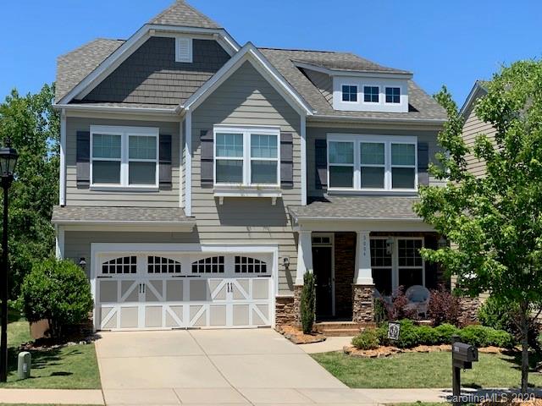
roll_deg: -0.7
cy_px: 203
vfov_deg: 28.0
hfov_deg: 36.8
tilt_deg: +4.1
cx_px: 271
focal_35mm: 52
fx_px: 814
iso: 16
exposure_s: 1/1020
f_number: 2.4
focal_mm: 6
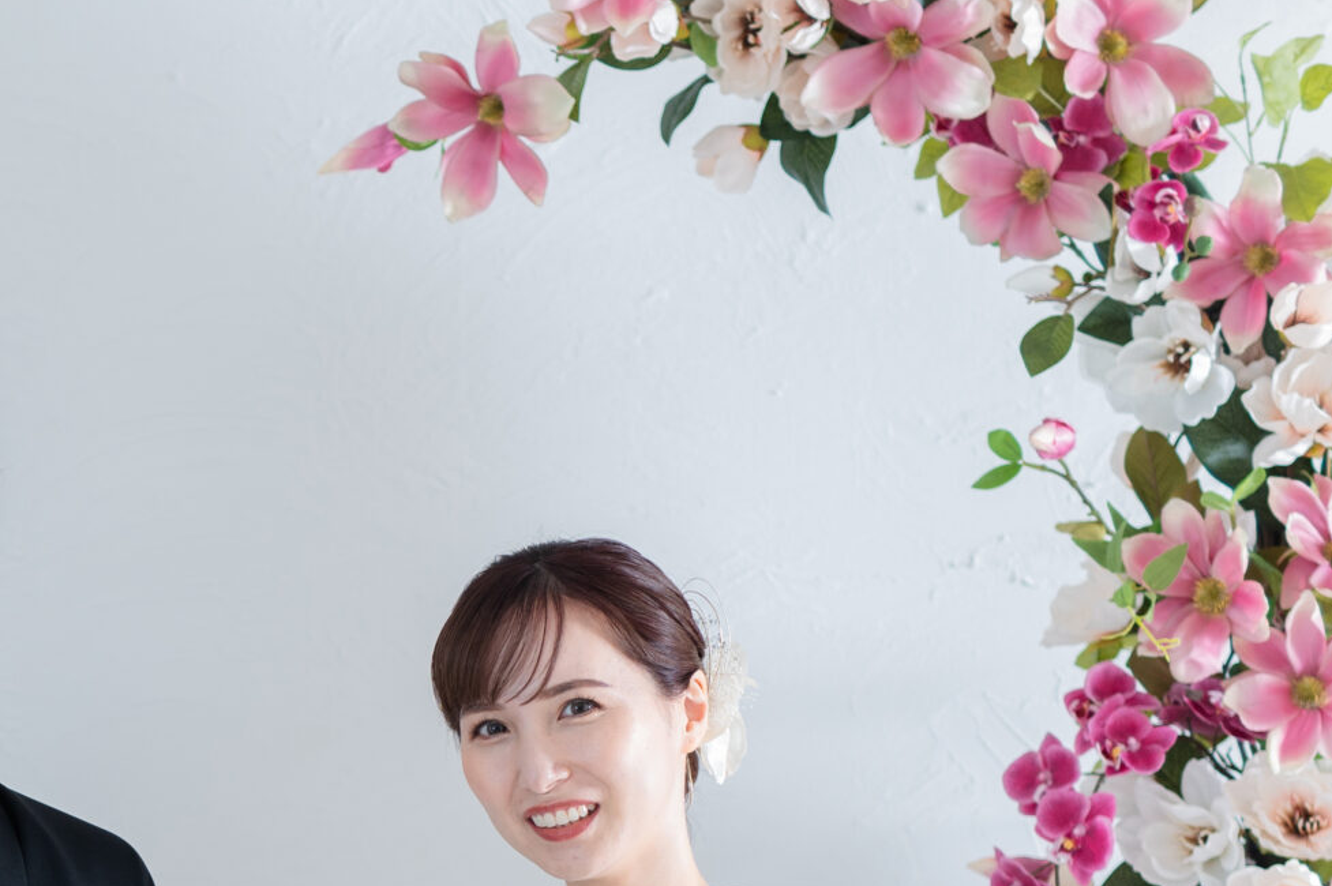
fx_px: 4844
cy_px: 1038
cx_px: 164
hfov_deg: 15.5
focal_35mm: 131
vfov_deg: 10.3
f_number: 2.2
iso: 500
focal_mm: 50
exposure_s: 1/160
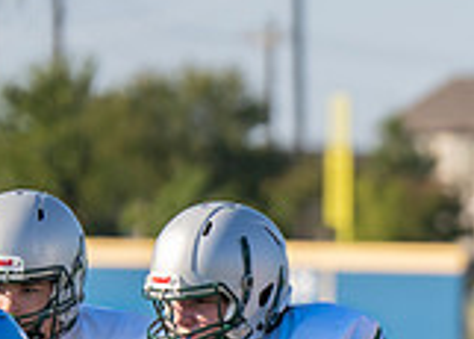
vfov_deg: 2.6
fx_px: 7566
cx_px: 935
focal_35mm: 562
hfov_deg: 3.6
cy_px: 478
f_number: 2.8
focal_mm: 127
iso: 250
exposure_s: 1/4000
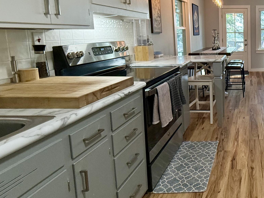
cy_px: 61
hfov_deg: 53.9
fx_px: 206
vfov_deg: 50.1
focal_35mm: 27
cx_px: 253
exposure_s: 1/120
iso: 320
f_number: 2.2
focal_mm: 2.22
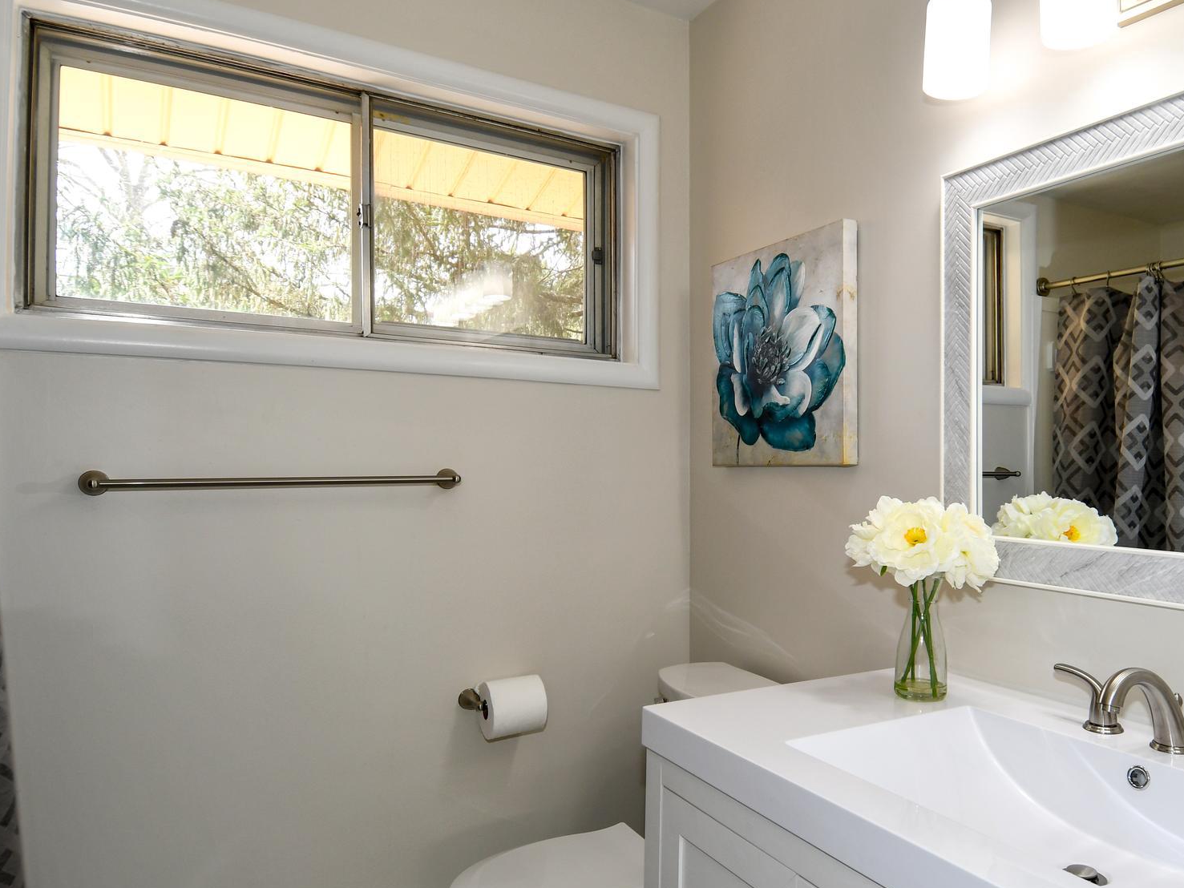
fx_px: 821
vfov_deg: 56.7
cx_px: 709
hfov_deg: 70.9
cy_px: 496
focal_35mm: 24
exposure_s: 1/100
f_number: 5
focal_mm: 12
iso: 200
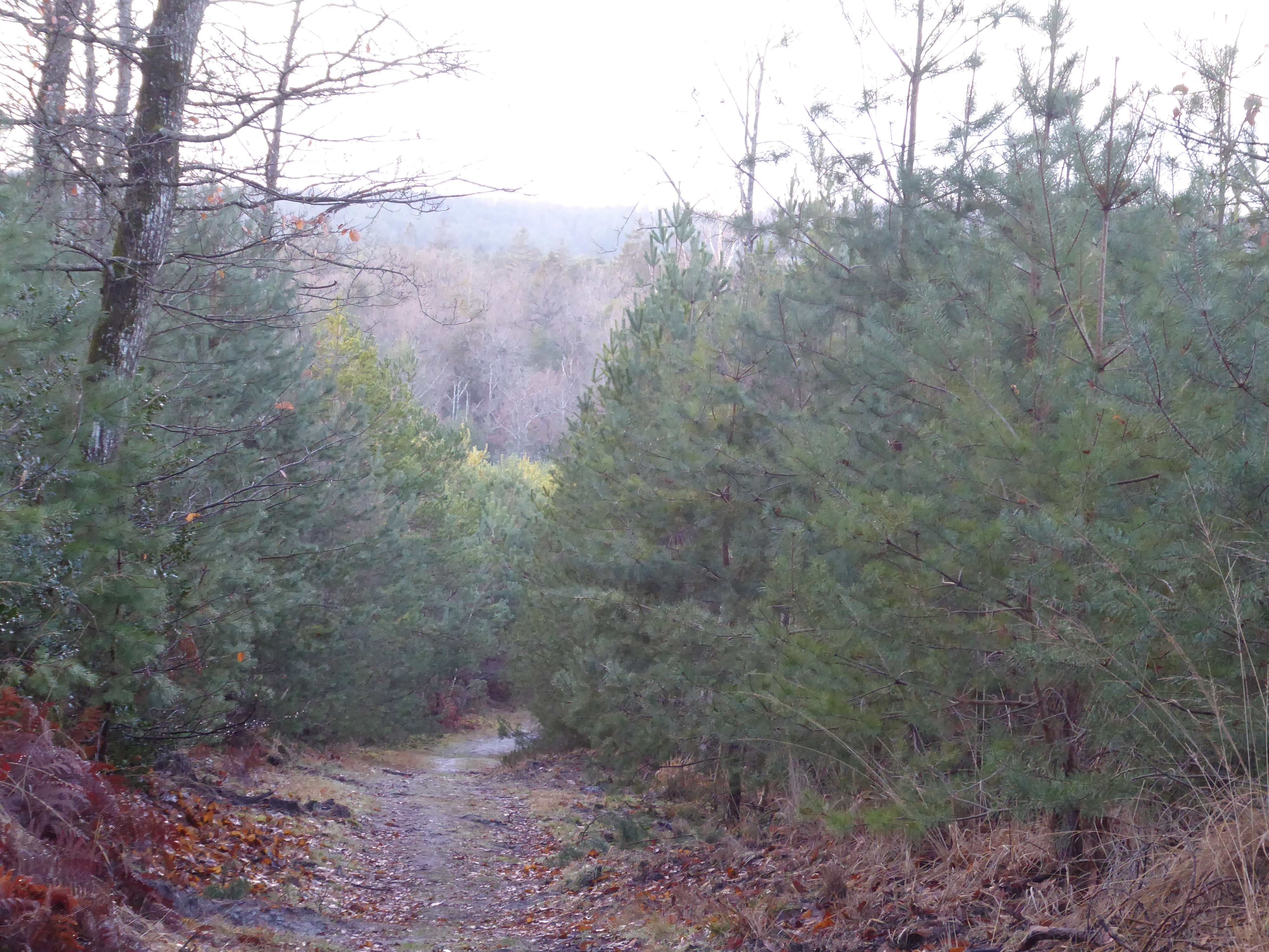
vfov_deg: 11.7
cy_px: 476
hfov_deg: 15.5
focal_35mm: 127
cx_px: 634
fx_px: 4656
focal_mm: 20.6
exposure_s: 1/30
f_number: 5.1
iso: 400
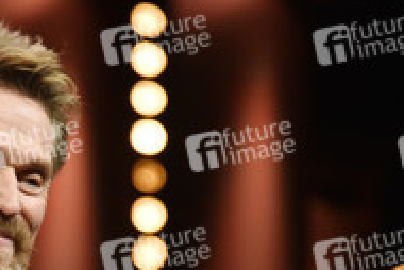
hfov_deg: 2.9
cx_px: -29
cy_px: 306
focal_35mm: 711
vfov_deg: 1.9
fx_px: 7985
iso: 4000
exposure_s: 1/125
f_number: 5.6
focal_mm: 300
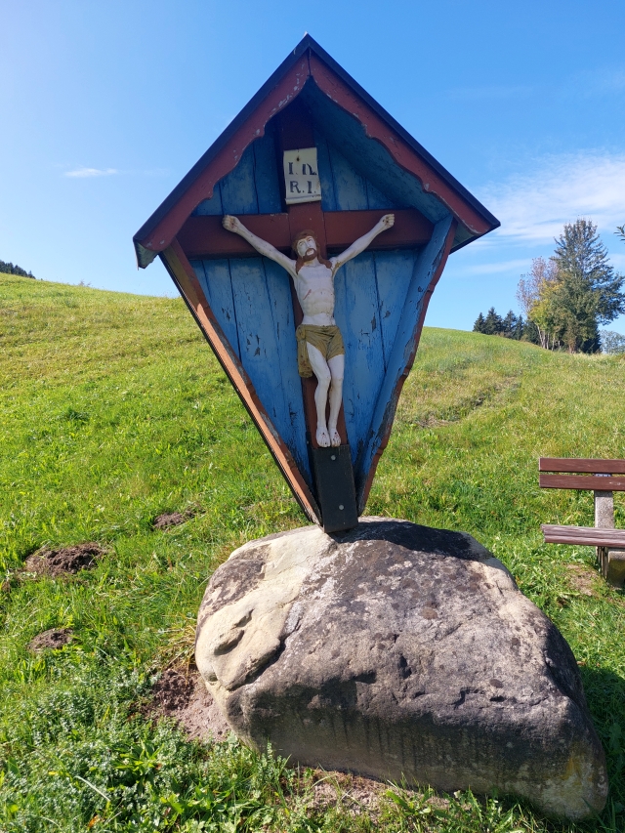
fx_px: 578
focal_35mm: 24
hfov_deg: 56.8
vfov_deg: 71.6
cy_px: 416
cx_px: 312
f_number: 1.8
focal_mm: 5.23
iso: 25
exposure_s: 1/541
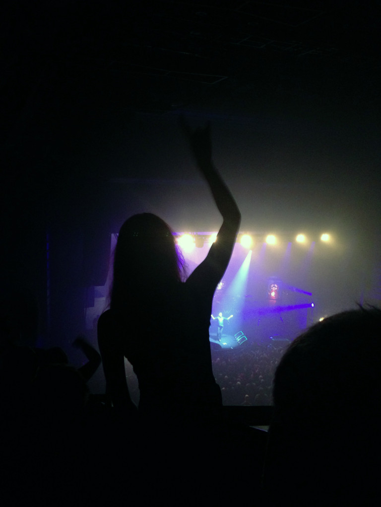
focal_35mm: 33
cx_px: 190
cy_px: 254
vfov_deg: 55.4
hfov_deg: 42.9
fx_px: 484
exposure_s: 1/20
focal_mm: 4.13
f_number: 2.4
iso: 320
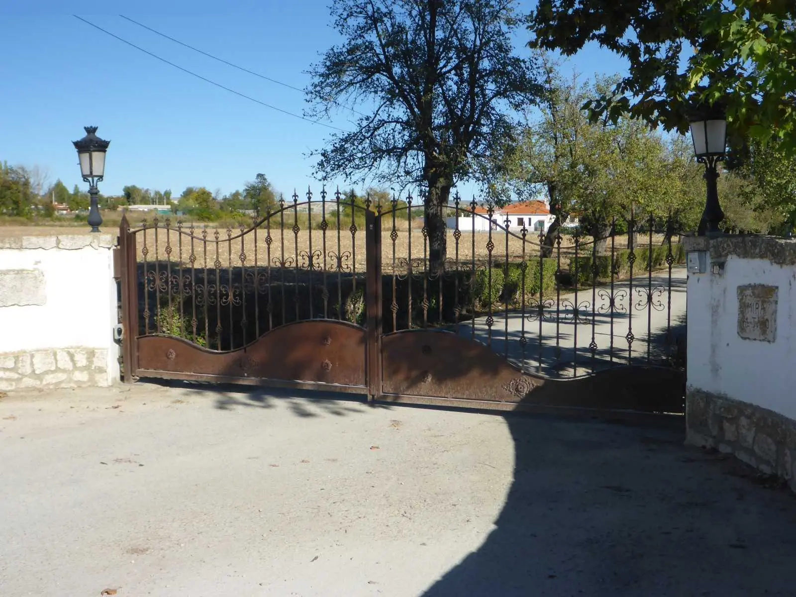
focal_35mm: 41
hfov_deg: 45.8
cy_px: 298
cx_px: 398
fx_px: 943
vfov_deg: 35.1
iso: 100
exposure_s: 1/800
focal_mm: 7.4
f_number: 4.2
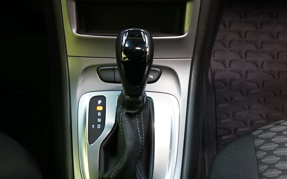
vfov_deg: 12.8
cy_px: -20
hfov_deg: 20.8
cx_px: 111
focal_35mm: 100
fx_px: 782
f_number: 3.5
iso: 1000
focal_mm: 28
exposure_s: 1/30
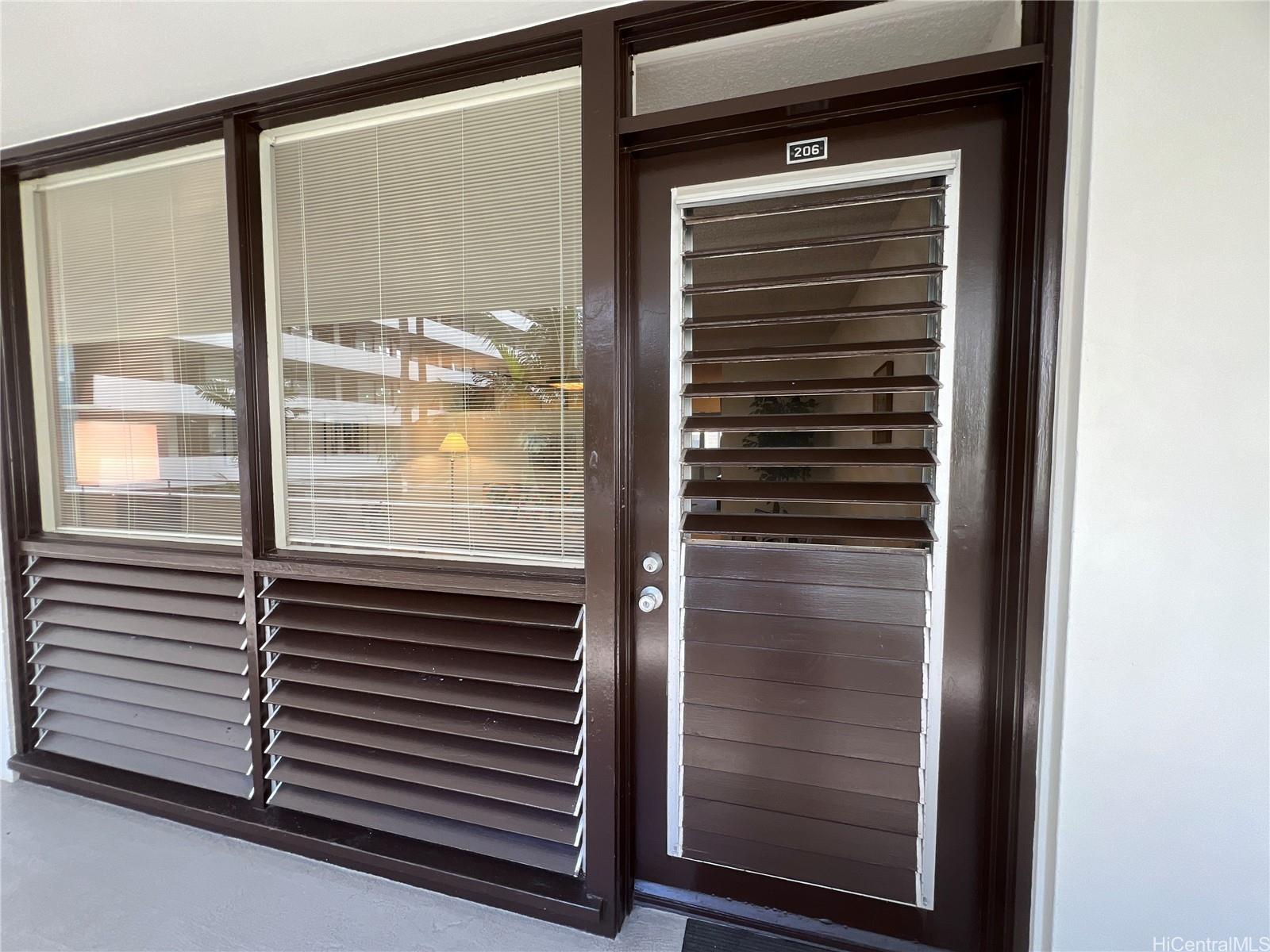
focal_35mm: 13
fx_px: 477
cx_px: 635
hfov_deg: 106.2
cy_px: 476
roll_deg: -0.6
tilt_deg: -3.4
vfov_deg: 89.9
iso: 50
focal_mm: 1.57
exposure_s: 1/40
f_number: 1.8
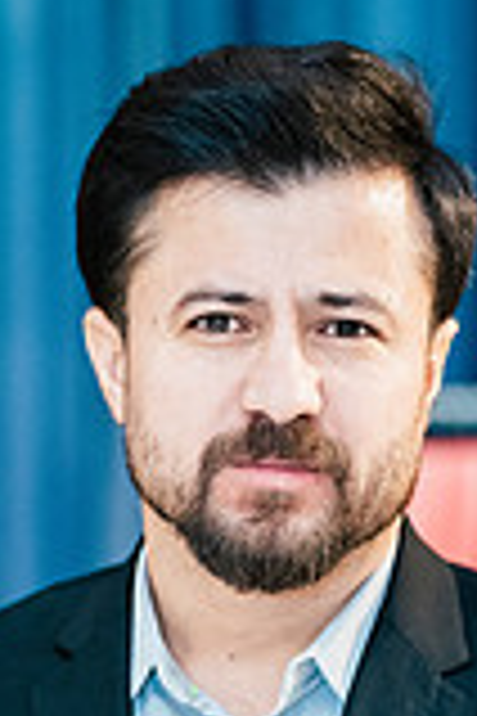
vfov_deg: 7.8
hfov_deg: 5.3
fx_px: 5187
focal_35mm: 261
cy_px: 941
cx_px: 261
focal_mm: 92
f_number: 2.8
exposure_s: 1/160
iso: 1250
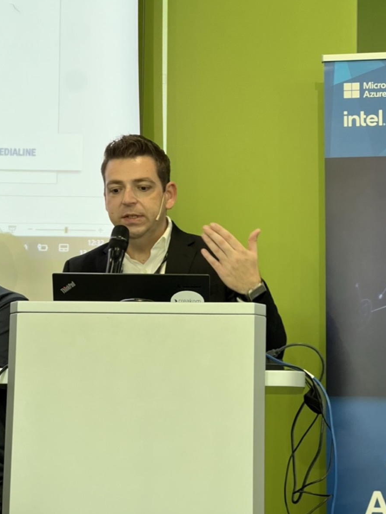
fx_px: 1354
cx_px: 202
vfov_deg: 21.5
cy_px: 246
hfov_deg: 16.2
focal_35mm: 91
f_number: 2.8
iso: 160
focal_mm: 9
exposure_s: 1/80
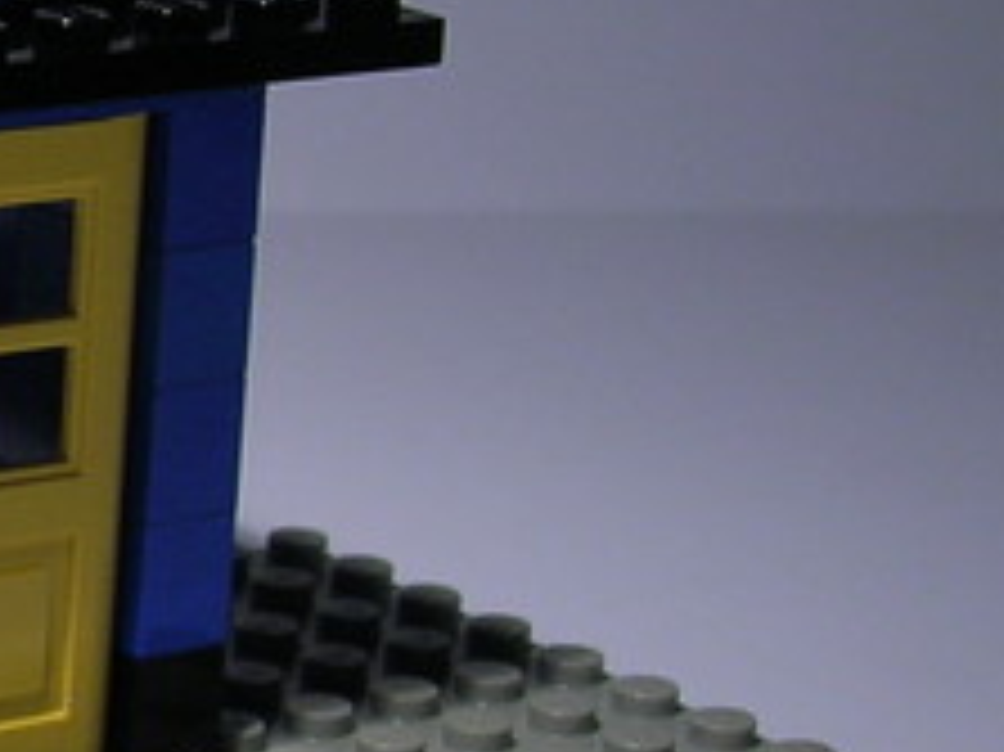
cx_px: -756
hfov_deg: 12.0
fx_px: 4435
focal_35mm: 153
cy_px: 525
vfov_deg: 9.7
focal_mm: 6.4
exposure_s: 1/30.5
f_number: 3
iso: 50
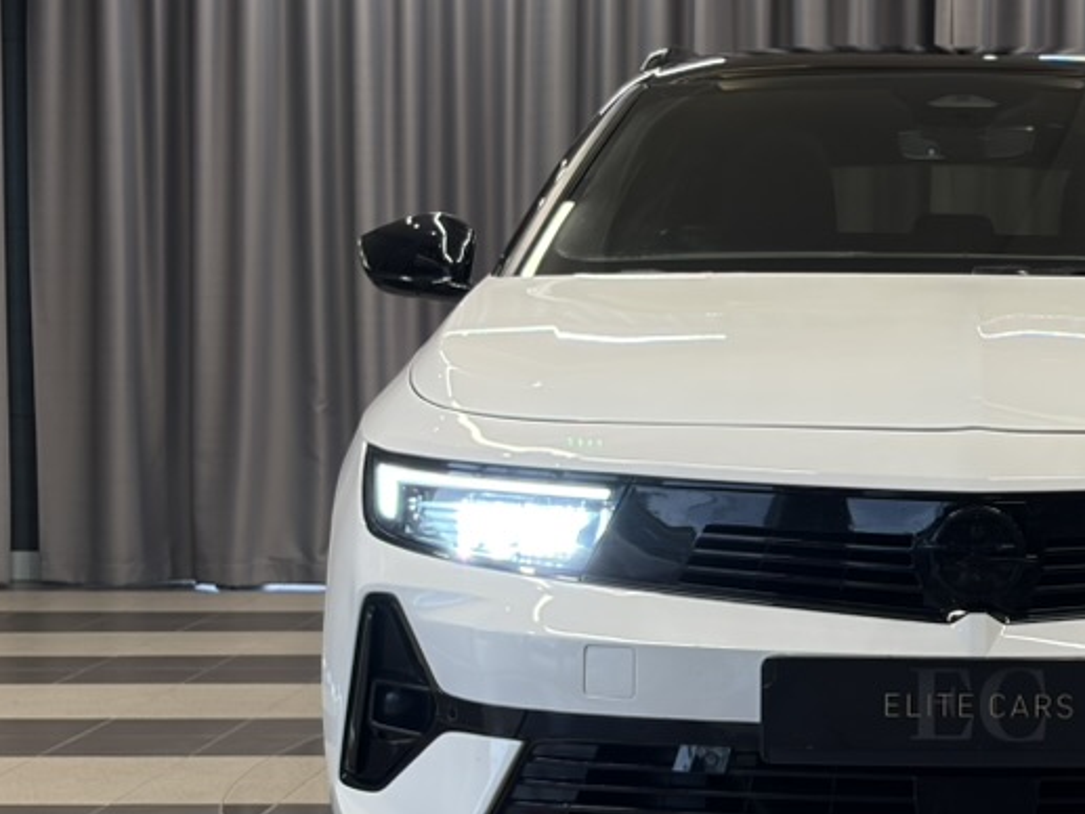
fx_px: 3229
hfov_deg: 18.7
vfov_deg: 14.4
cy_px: 514
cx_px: 991
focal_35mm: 103
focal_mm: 5.96
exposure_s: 1/75
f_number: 1.6
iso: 40
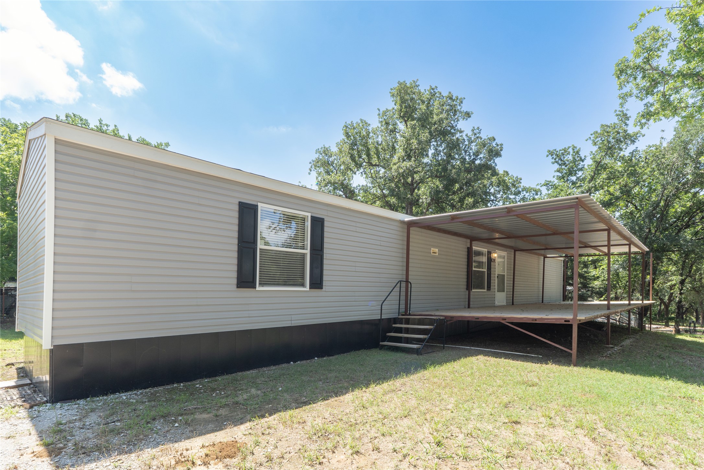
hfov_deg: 90.0
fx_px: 352
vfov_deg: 67.4
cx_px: 352
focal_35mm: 18
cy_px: 235
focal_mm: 12
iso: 100
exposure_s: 1/125
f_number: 8
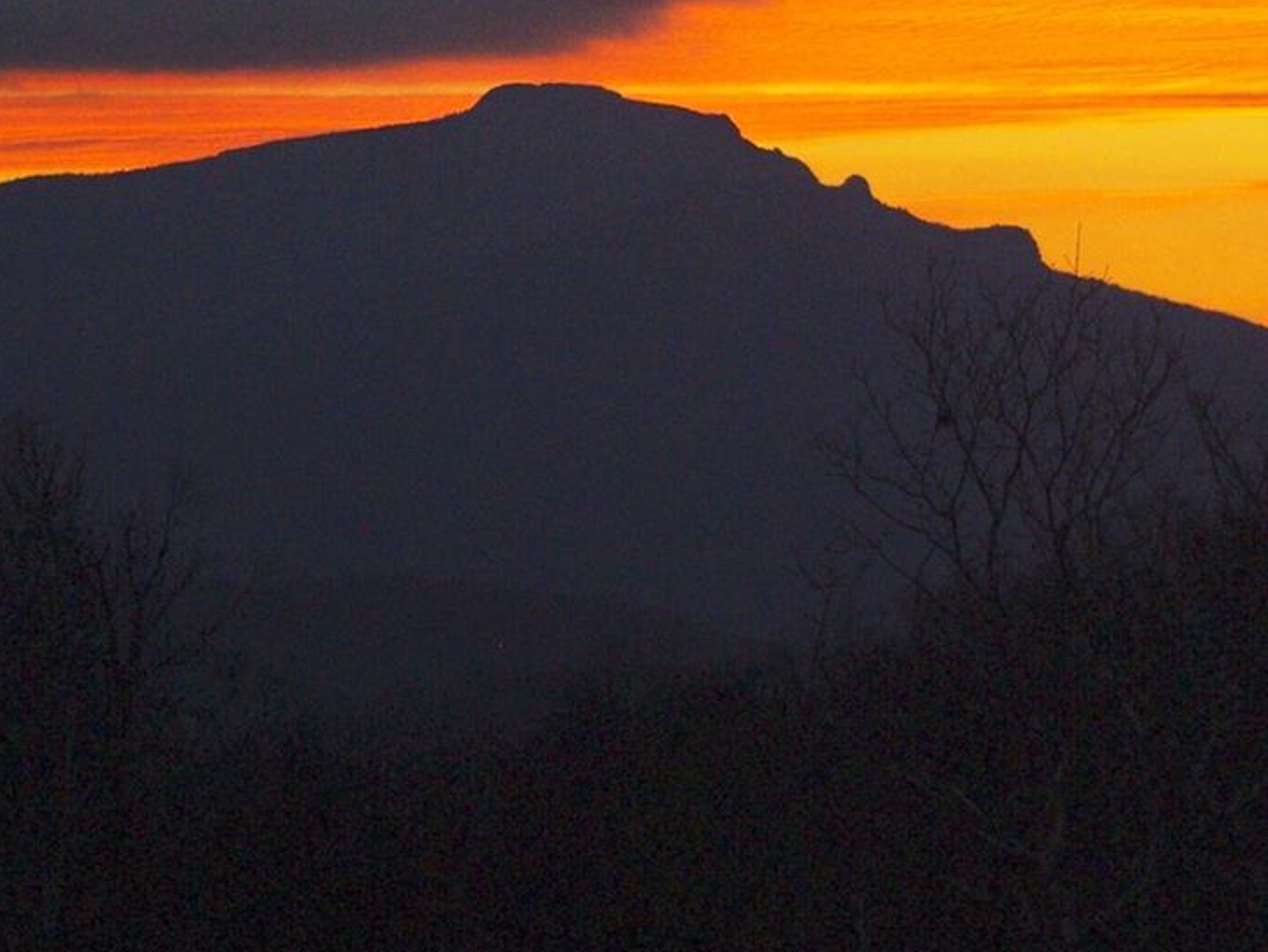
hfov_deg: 8.9
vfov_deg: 6.7
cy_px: 473
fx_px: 8099
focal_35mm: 221
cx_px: 907
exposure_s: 1/60
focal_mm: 55
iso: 200
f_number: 5.6
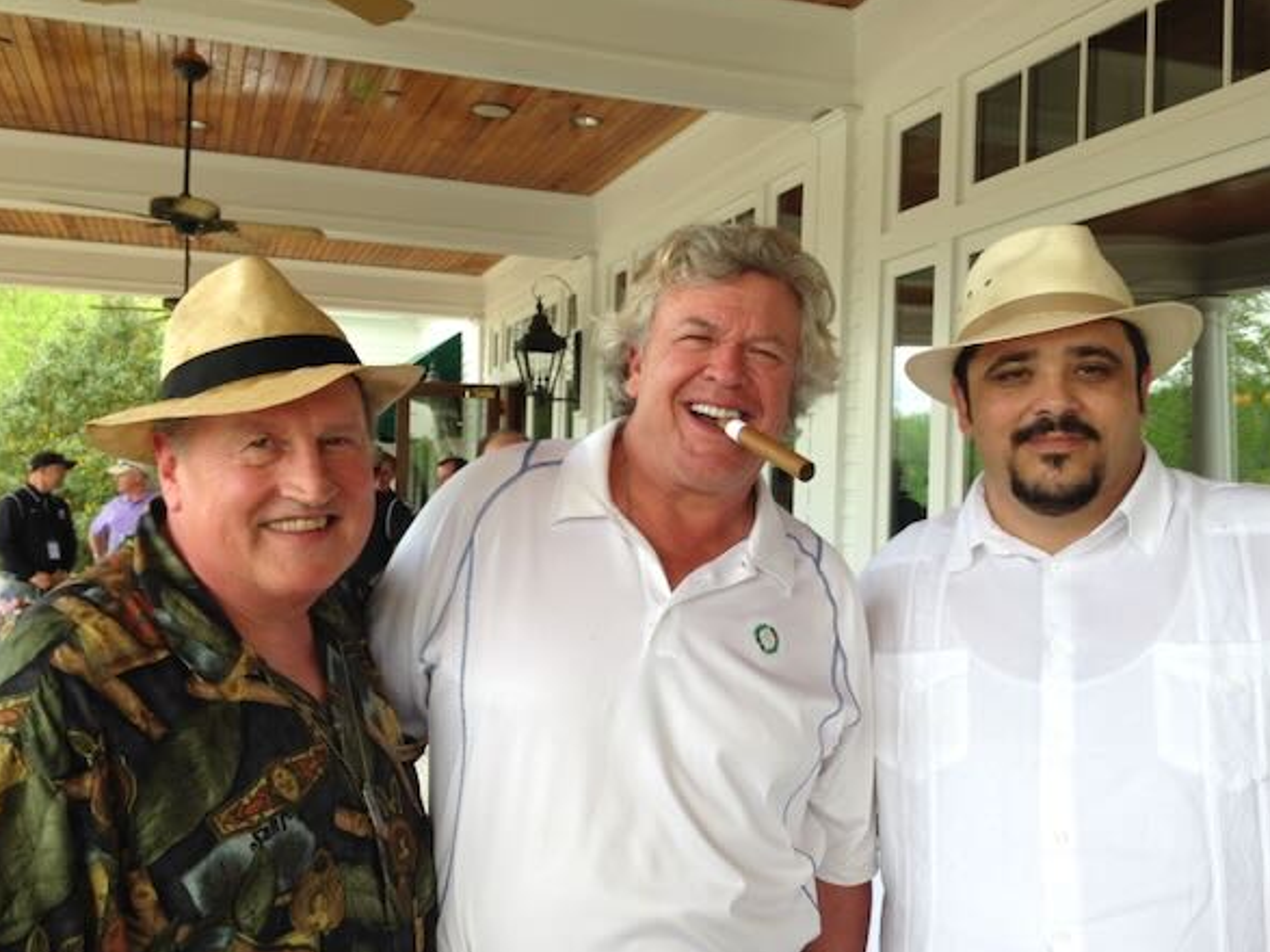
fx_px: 1321
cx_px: 673
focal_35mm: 36
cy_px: 467
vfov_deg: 39.6
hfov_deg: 51.3
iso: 50
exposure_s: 1/138
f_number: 2.4
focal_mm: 4.12
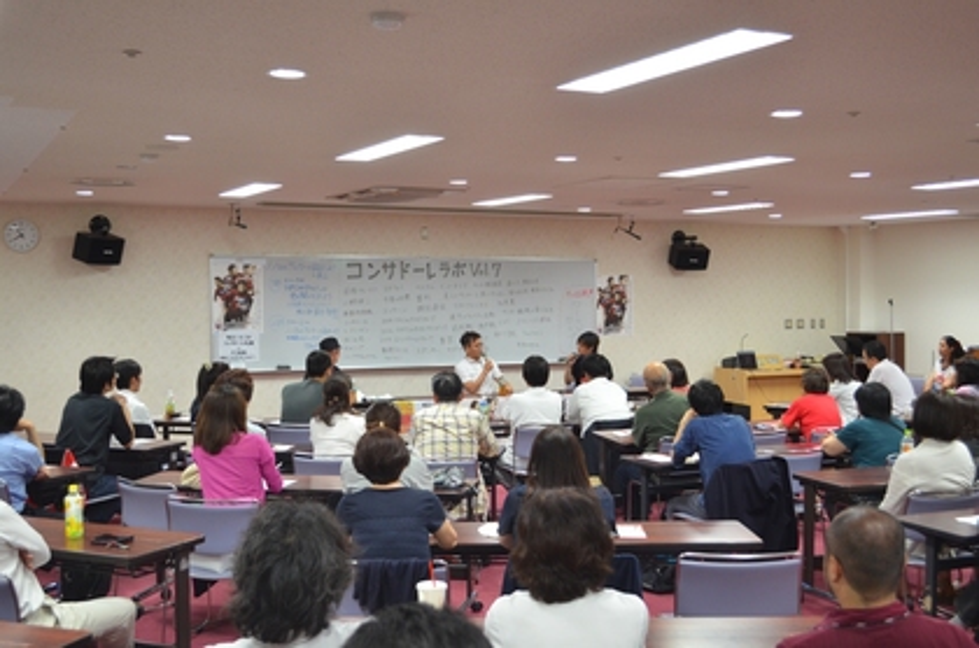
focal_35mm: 44
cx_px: 490
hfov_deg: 45.1
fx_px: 1180
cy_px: 324
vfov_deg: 30.7
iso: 800
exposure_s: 1/30
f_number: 4.5
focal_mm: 29
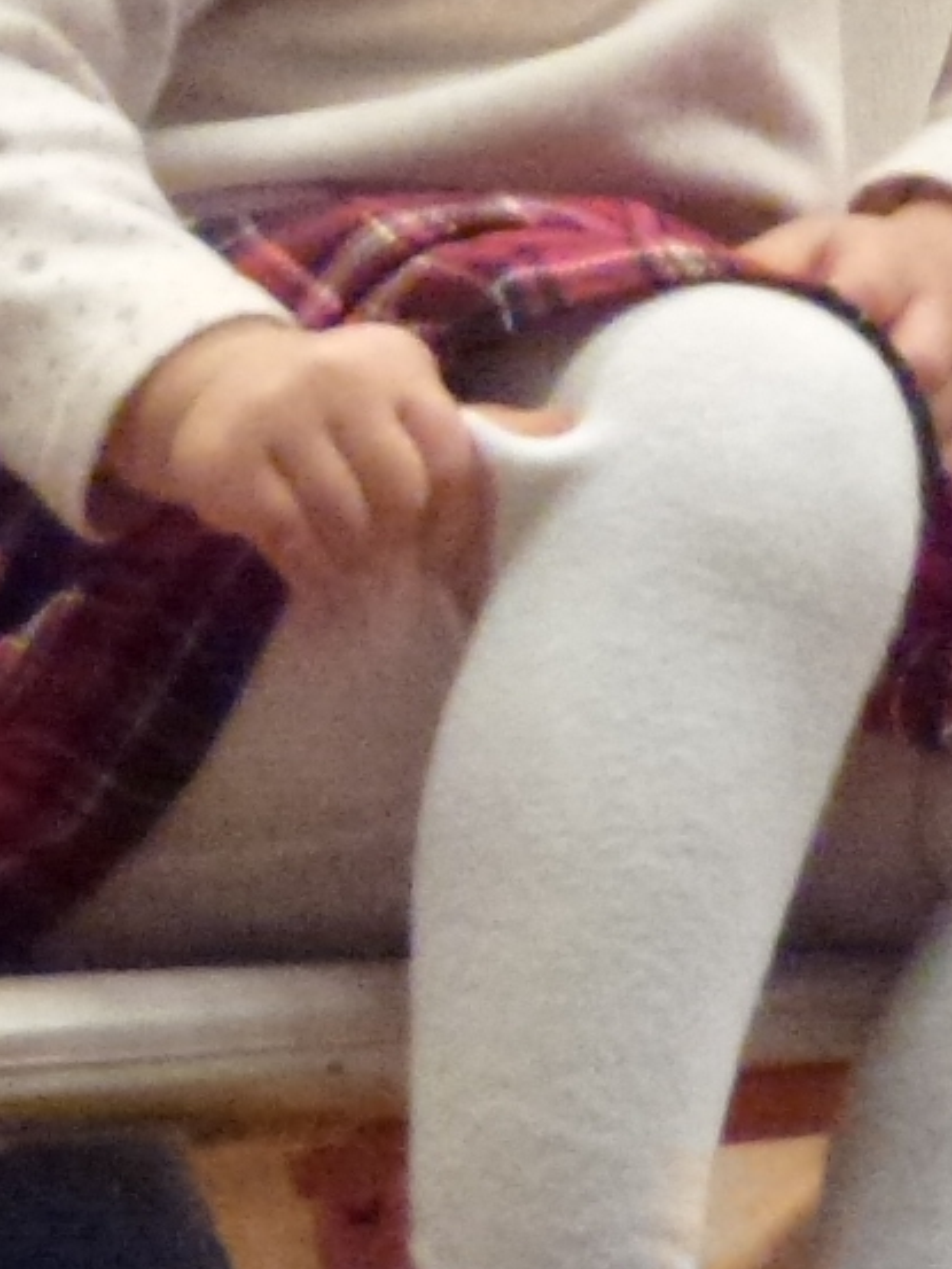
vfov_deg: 1.6
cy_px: 289
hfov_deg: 1.2
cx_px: -41
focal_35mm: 1231
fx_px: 45122
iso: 800
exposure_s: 1/40
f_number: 5.6
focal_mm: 47.7
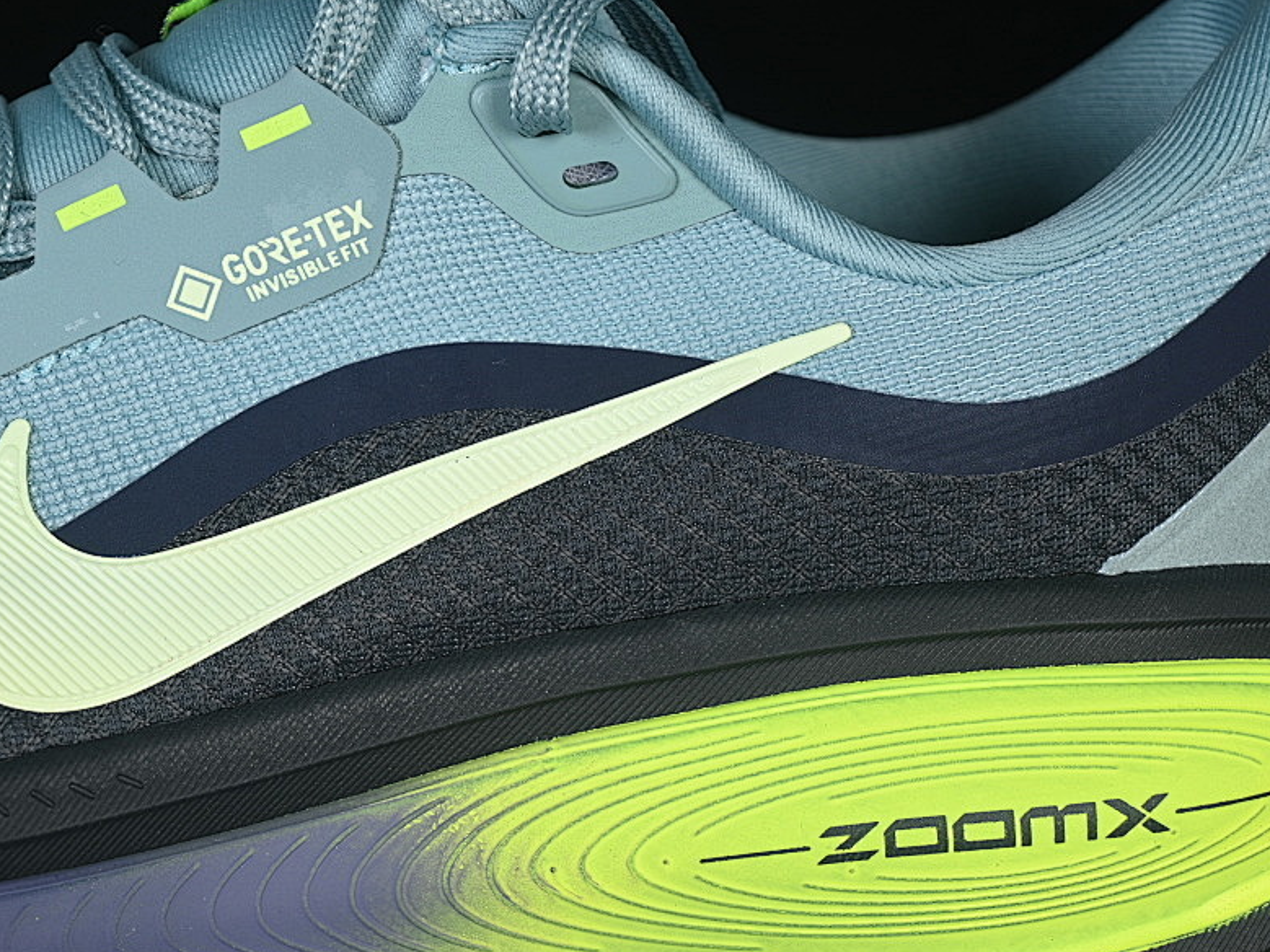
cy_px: 528
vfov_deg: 14.8
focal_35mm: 100
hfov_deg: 19.6
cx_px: 486
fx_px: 3668
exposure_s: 1/80
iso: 160
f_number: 7.1
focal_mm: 50
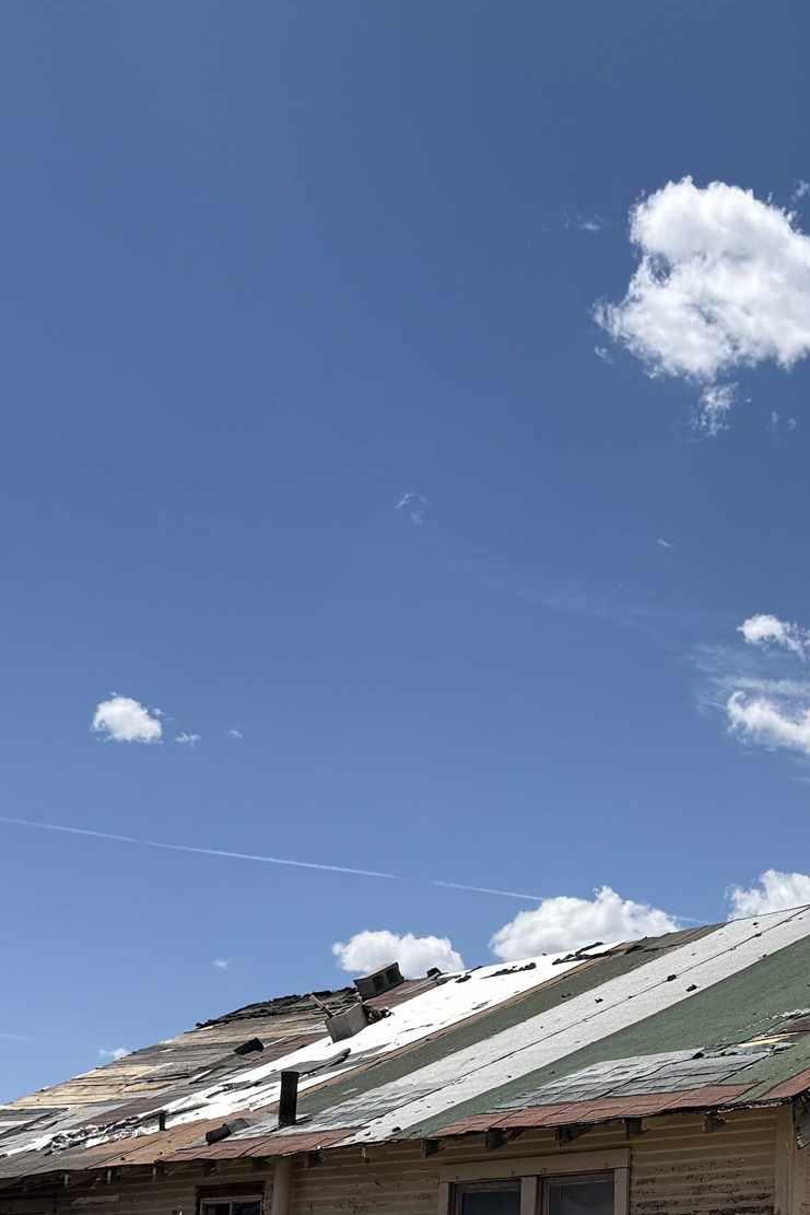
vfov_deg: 28.1
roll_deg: -1.3
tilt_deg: +8.0
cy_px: 1097
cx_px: 805
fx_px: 2328
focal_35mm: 69
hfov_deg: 19.2
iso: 80
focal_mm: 6.76
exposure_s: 1/7353
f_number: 1.78
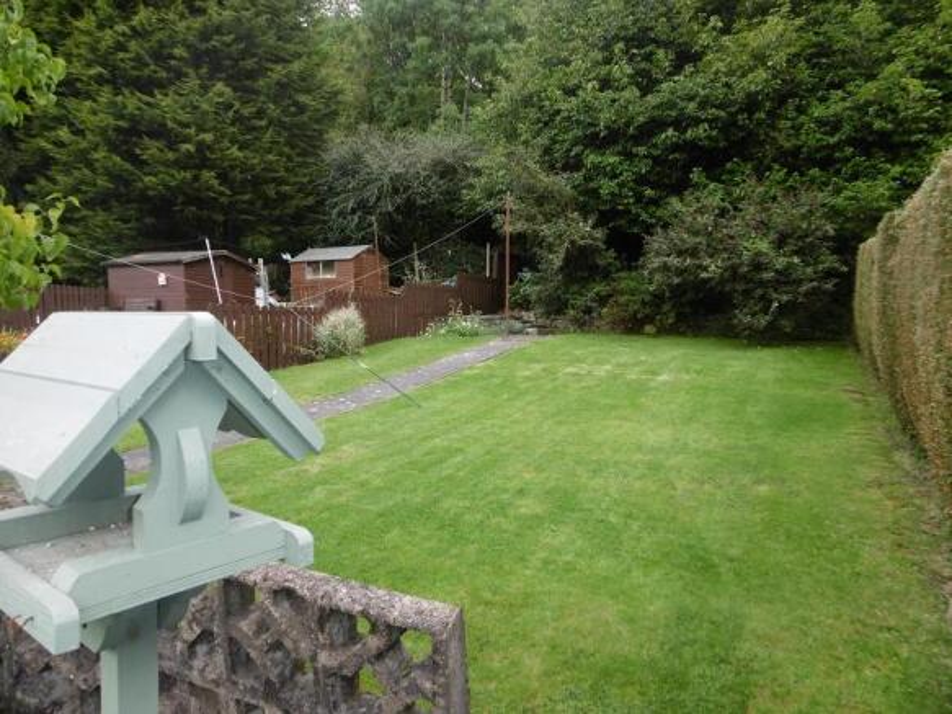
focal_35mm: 24
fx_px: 660
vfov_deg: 56.8
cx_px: 476
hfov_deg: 71.6
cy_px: 357
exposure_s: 1/250
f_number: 3.1
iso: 100
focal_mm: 4.3
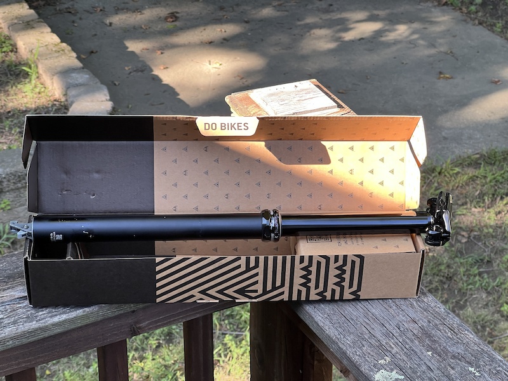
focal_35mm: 77
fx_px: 1130
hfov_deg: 25.3
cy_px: 190
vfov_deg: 19.1
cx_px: 254
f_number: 2.8
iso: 100
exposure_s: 1/99
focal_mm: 9
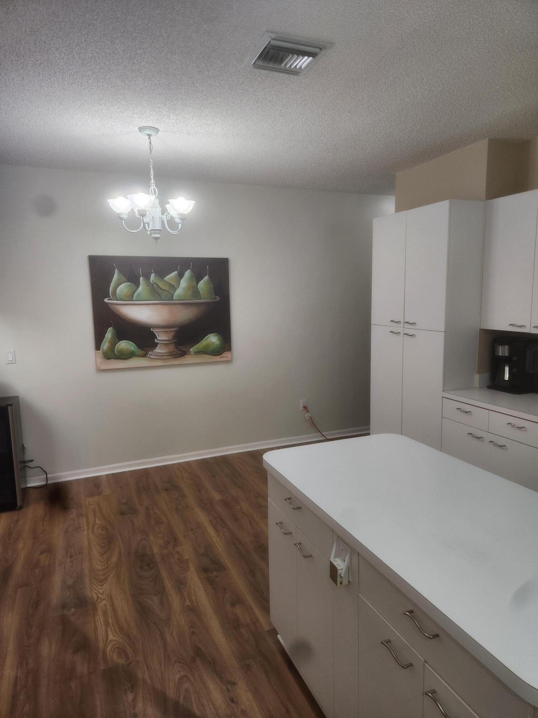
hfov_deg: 58.9
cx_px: 269
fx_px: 477
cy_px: 359
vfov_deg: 73.9
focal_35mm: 23
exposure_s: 1/120
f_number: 1.8
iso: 80
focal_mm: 5.4
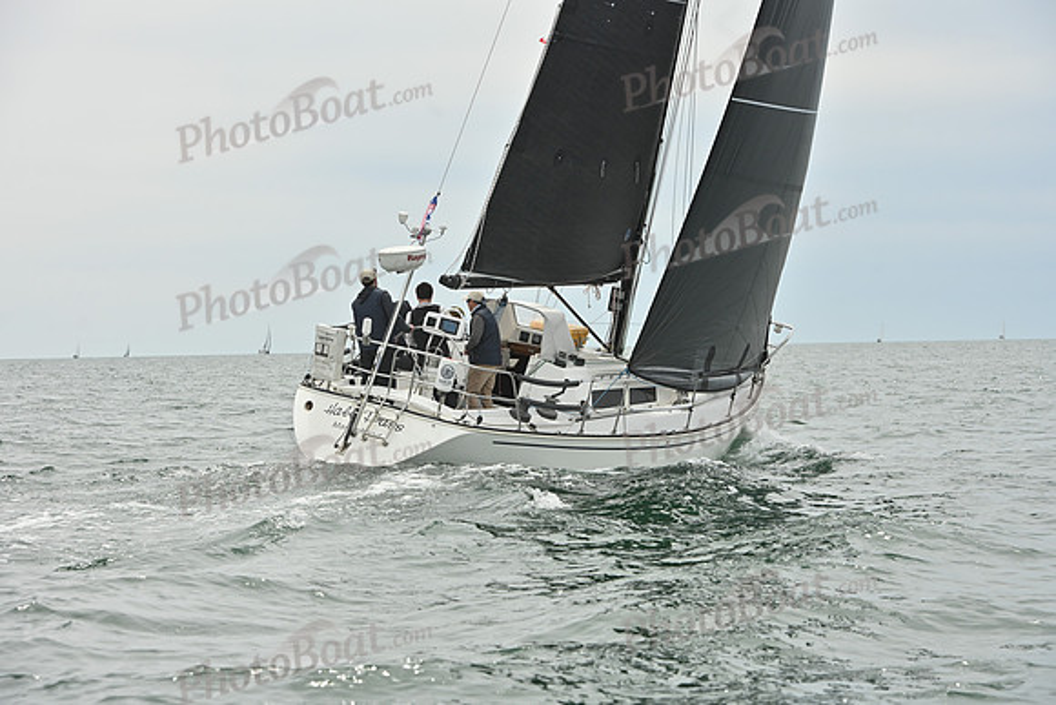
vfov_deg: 11.8
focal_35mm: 116
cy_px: 352
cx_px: 528
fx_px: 3403
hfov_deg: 17.6
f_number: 8
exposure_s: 1/2000
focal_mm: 116
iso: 320
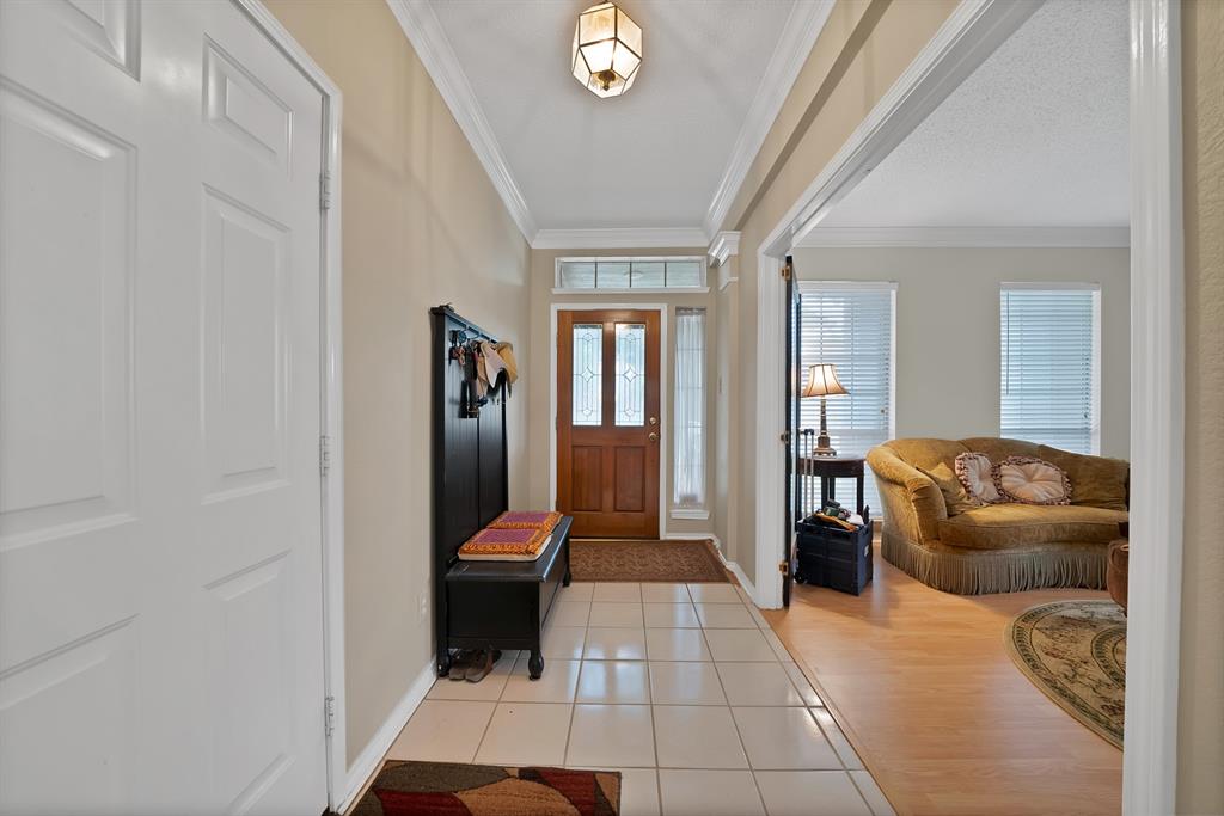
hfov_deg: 112.6
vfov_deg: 90.0
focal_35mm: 12
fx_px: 408
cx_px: 612
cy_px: 408
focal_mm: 12
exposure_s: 1
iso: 640
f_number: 9
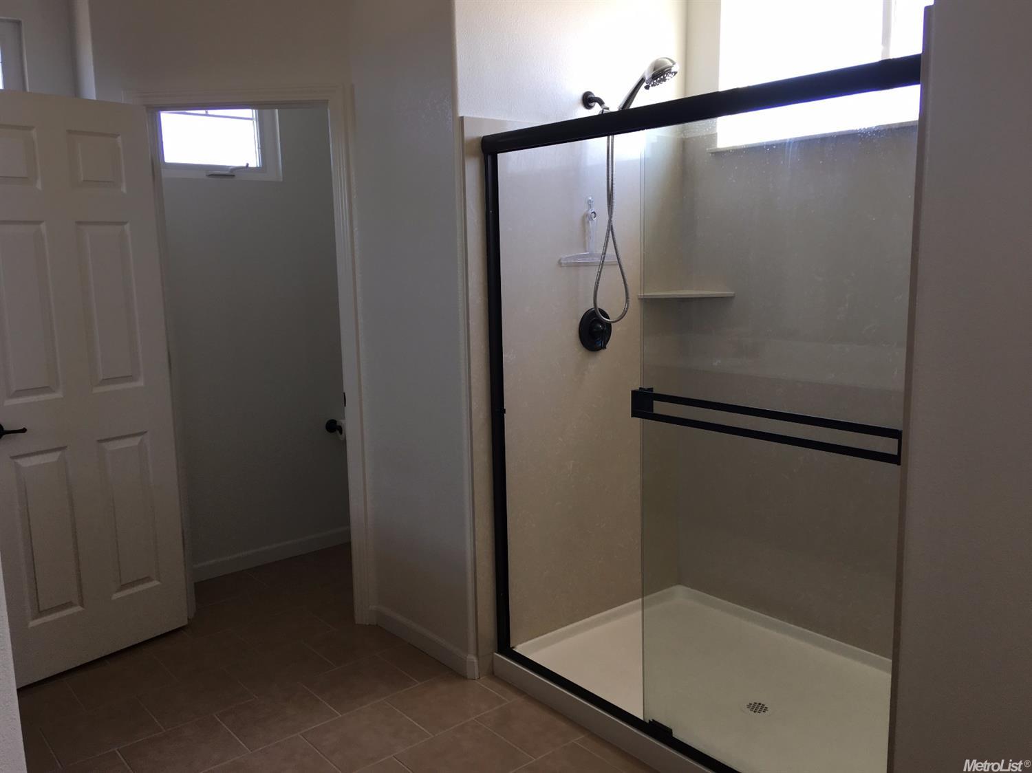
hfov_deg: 61.7
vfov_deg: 48.2
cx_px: 516
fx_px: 864
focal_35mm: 29
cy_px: 386
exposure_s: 1/34
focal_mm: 4.15
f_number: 2.2
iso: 25
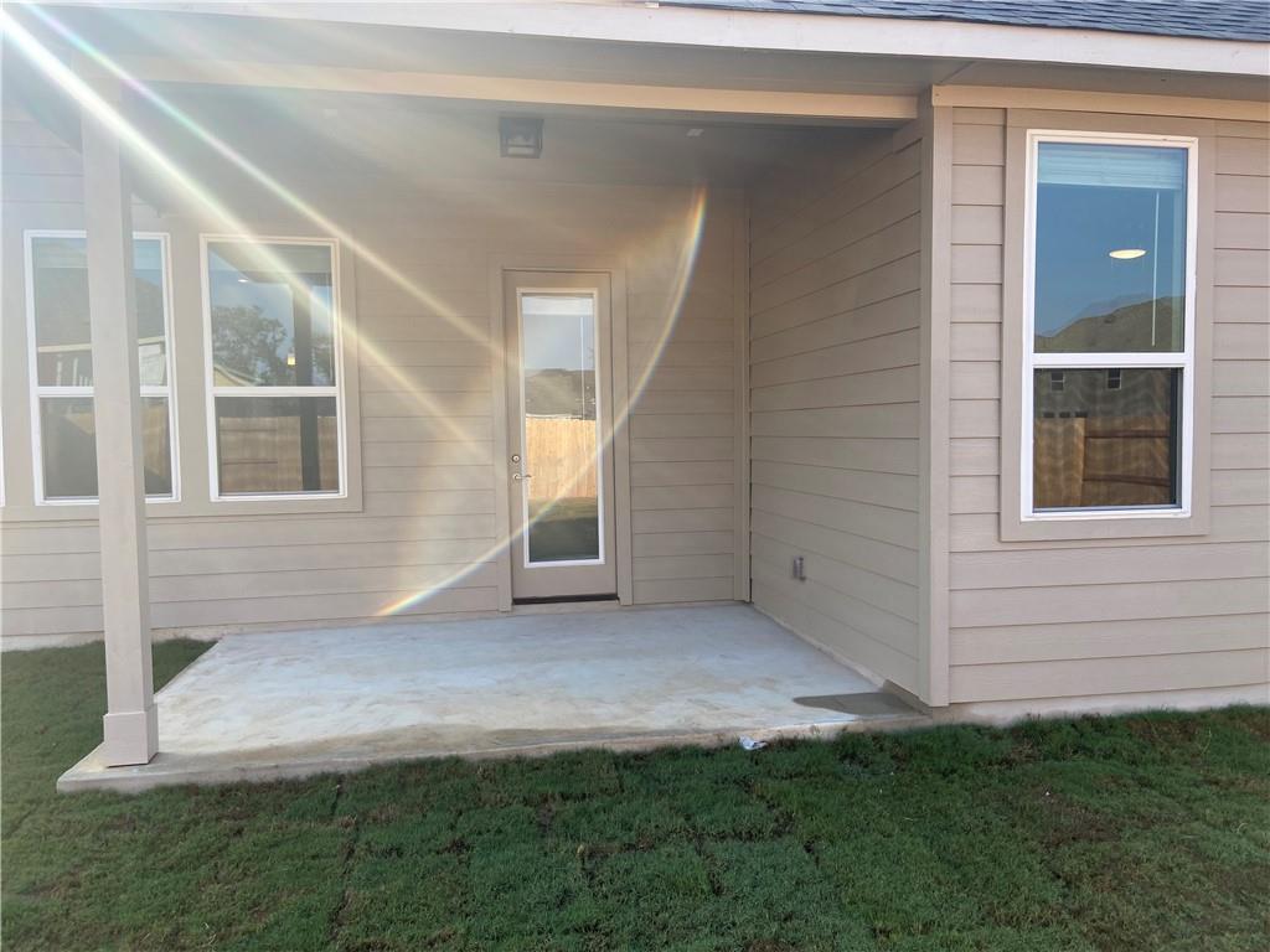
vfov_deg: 53.1
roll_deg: +0.7
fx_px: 954
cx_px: 635
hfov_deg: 67.3
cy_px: 476
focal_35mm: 26
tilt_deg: -3.1
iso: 32
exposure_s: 1/669
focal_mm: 4.25
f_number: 1.8
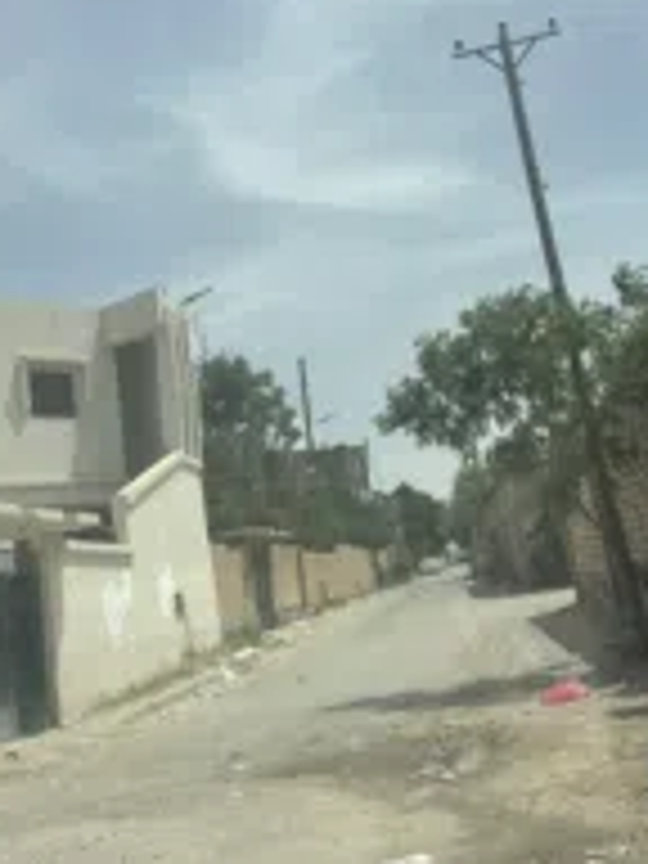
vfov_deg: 37.9
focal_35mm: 50
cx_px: 306
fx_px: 1248
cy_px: 310
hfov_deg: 29.1
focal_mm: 6.86
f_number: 1.78
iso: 80
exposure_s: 1/5848
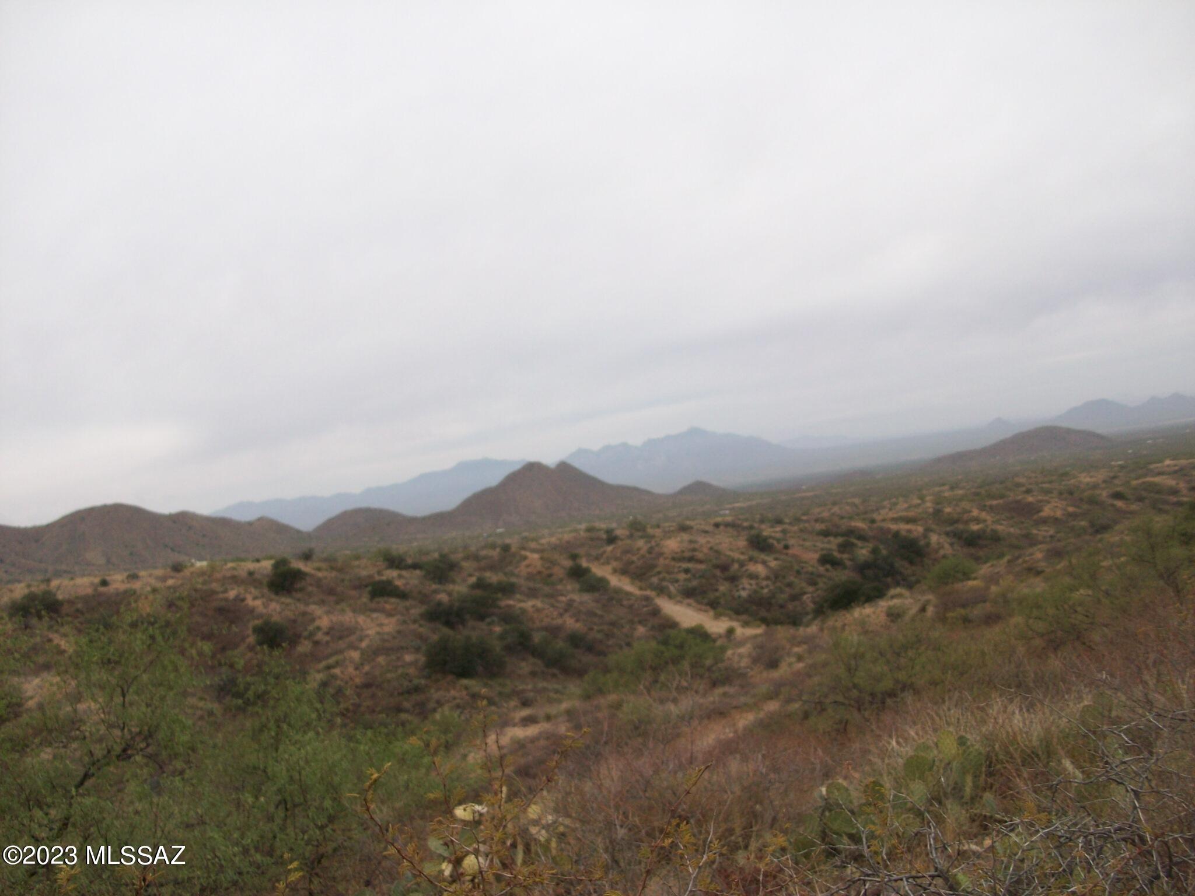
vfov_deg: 41.8
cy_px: 448
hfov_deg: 54.0
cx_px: 598
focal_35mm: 34
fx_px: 1174
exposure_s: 1/345
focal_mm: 5.7
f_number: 2.8
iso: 64
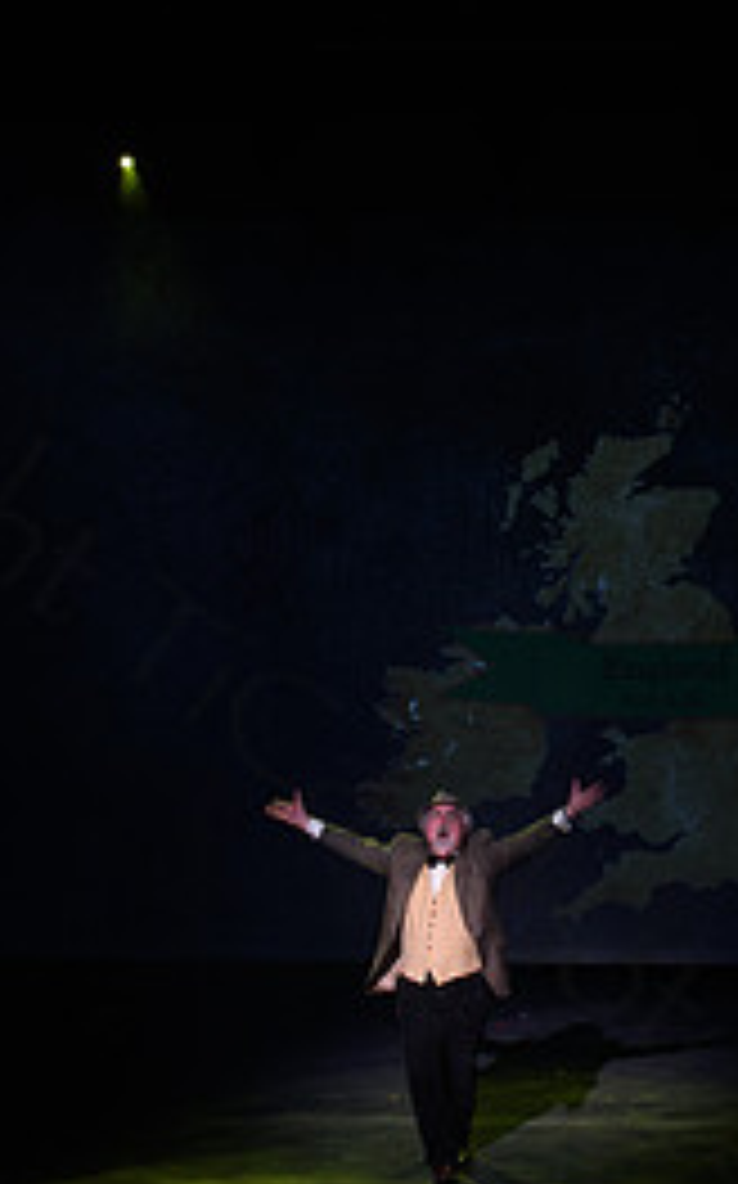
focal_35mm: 77
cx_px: 519
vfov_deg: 26.8
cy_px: 706
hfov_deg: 16.9
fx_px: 2482
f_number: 3.5
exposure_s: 1/60
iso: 1250
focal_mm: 24
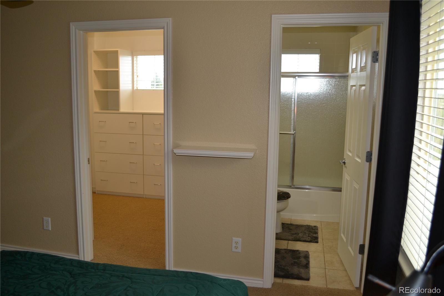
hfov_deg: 61.9
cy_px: 148
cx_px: 222
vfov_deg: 43.6
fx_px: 370
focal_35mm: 30
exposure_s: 1/125
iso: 320
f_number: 4
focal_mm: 20
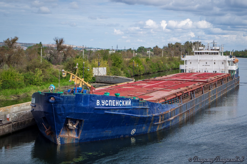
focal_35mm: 82
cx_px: 124
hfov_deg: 24.6
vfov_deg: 16.5
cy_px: 82
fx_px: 565
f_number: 9
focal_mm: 55
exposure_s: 1/250
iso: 100
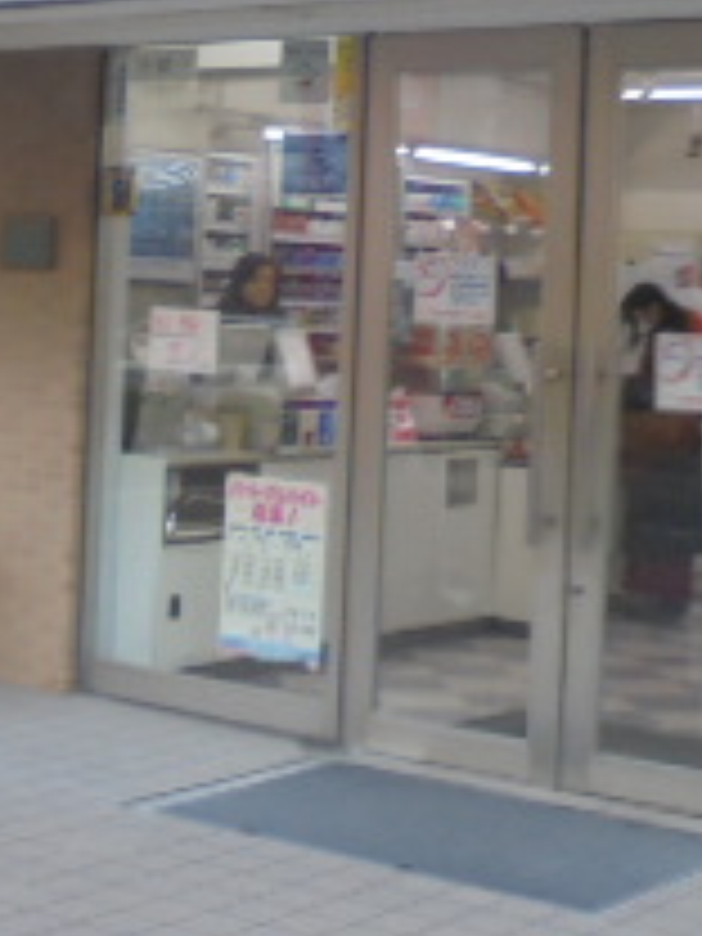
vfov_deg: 23.9
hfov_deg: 18.4
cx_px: 238
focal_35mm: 80
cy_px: 144
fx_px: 2163
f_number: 3.5
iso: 100
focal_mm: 4.6
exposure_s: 1/125
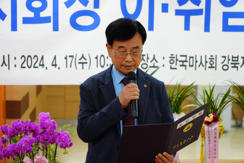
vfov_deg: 14.1
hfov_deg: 21.0
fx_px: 657
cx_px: 122
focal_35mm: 97
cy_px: 82
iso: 1600
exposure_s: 1/160
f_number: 4
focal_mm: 97
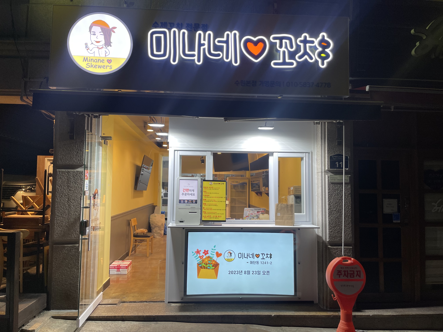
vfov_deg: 54.9
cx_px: 222
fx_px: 320
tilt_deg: +1.5
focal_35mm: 25
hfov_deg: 69.4
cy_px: 166
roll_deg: -1.3
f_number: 1.6
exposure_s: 1/60
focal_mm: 5.1
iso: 80
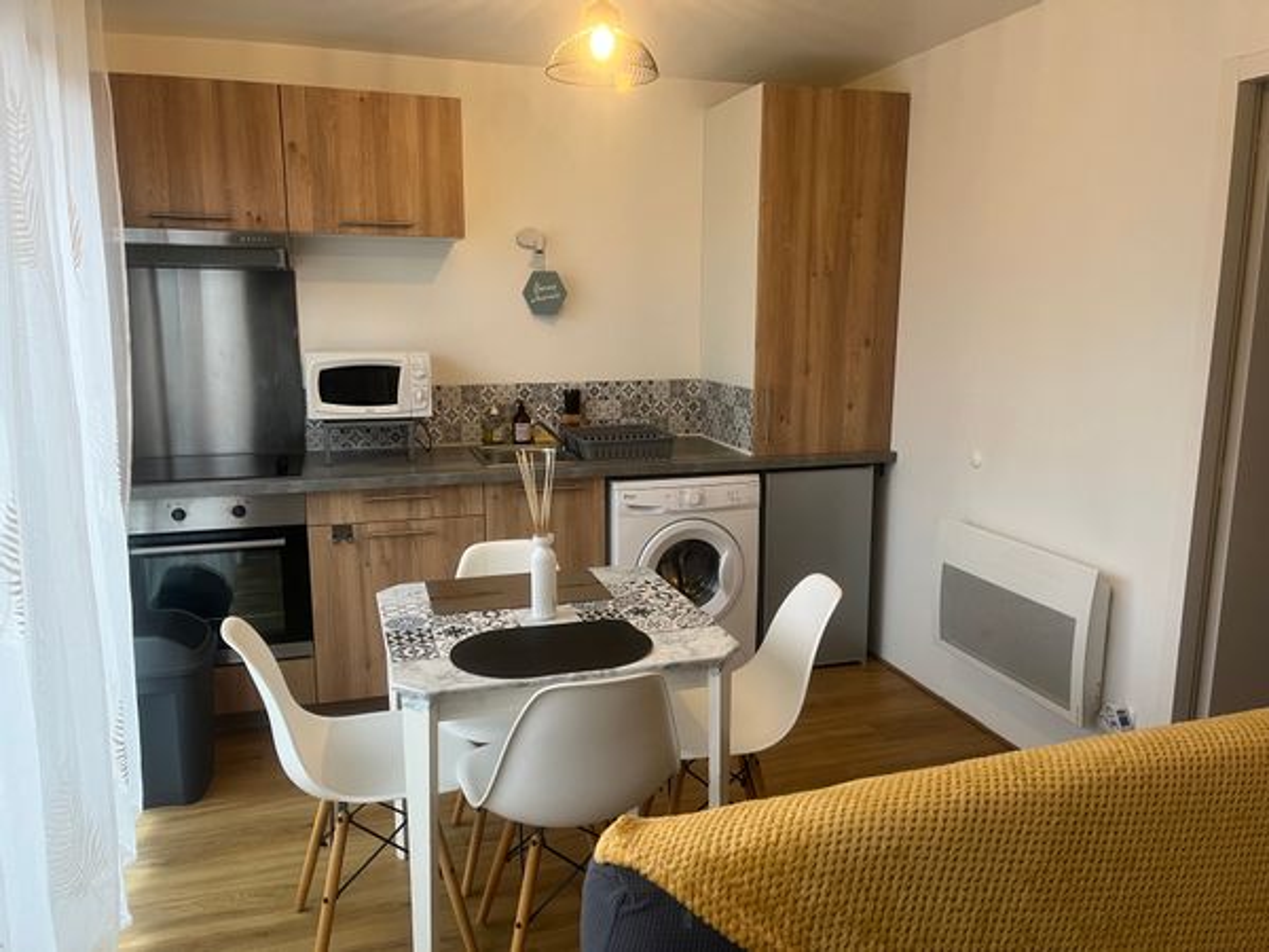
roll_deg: +0.4
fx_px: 953
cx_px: 634
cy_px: 476
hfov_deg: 67.3
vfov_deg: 53.1
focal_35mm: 26
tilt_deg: -11.3
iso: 80
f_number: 1.6
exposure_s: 1/50
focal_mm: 5.1
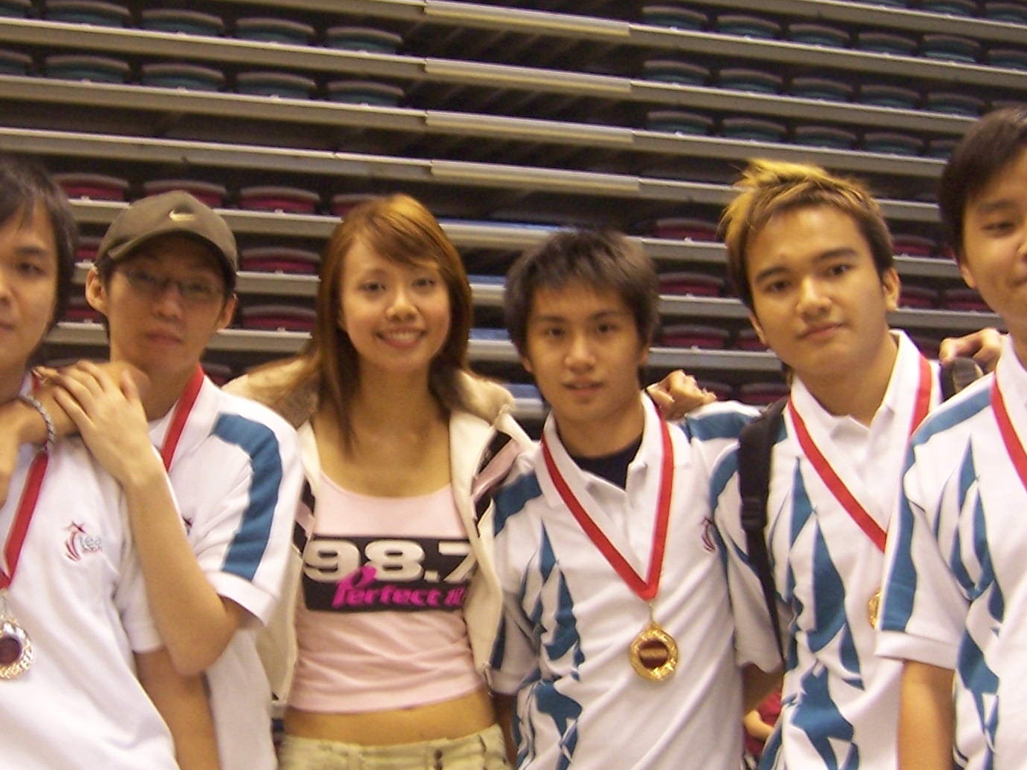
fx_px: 1780
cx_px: 346
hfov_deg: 31.9
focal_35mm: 60
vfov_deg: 24.4
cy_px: 427
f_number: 3
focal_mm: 6
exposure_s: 1/8
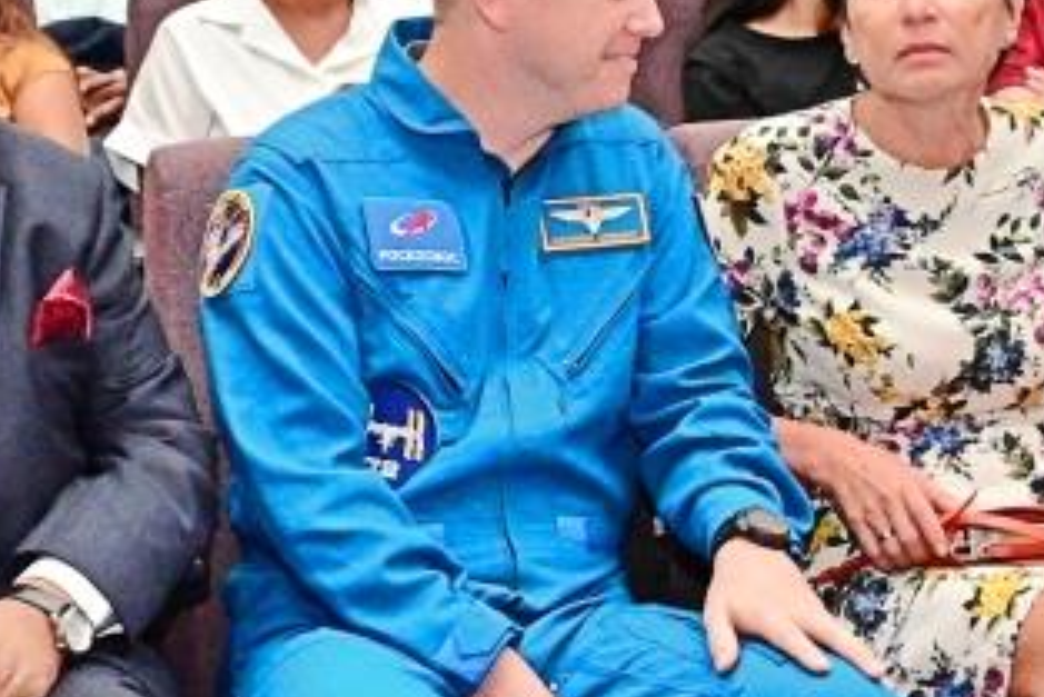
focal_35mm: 98
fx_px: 2843
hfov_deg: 20.8
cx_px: 550
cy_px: 315
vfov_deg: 14.0
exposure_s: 1/200
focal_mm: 20
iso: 3200
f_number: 5.6
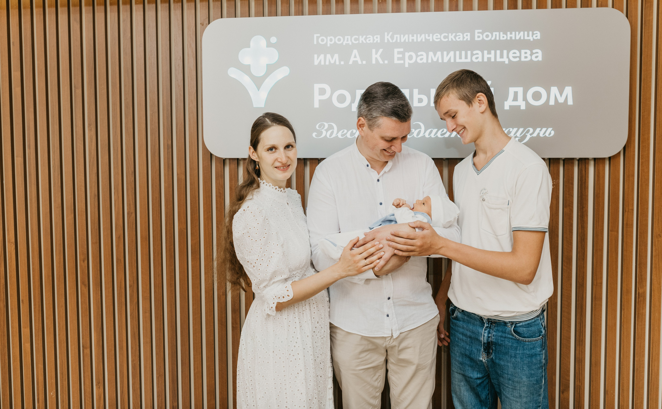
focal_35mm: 31
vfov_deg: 40.2
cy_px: 170
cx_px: 317
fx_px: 557
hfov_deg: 61.4
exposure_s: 1/160
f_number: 4
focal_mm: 28
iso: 200
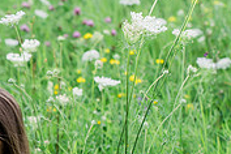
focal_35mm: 262
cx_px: -97
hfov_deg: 7.7
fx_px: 1681
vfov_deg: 5.2
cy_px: 168
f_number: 4.5
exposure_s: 1/800
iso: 250
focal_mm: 78
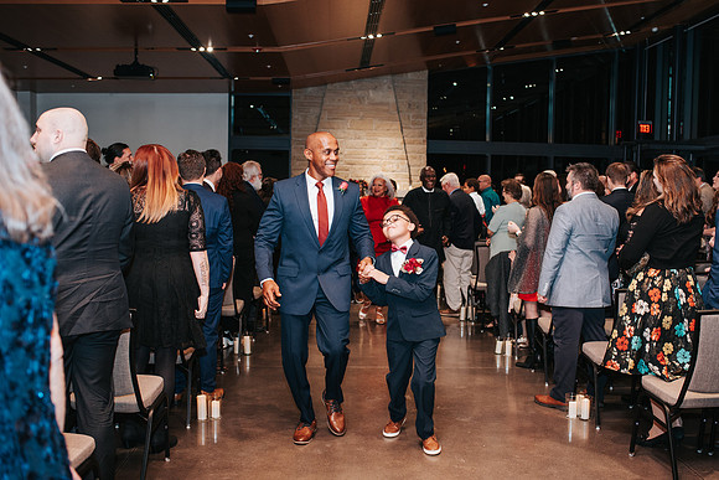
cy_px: 240
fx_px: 753
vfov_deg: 35.3
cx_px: 387
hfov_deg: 51.0
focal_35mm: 38
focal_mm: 35
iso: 1000
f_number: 2.8
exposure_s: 1/200
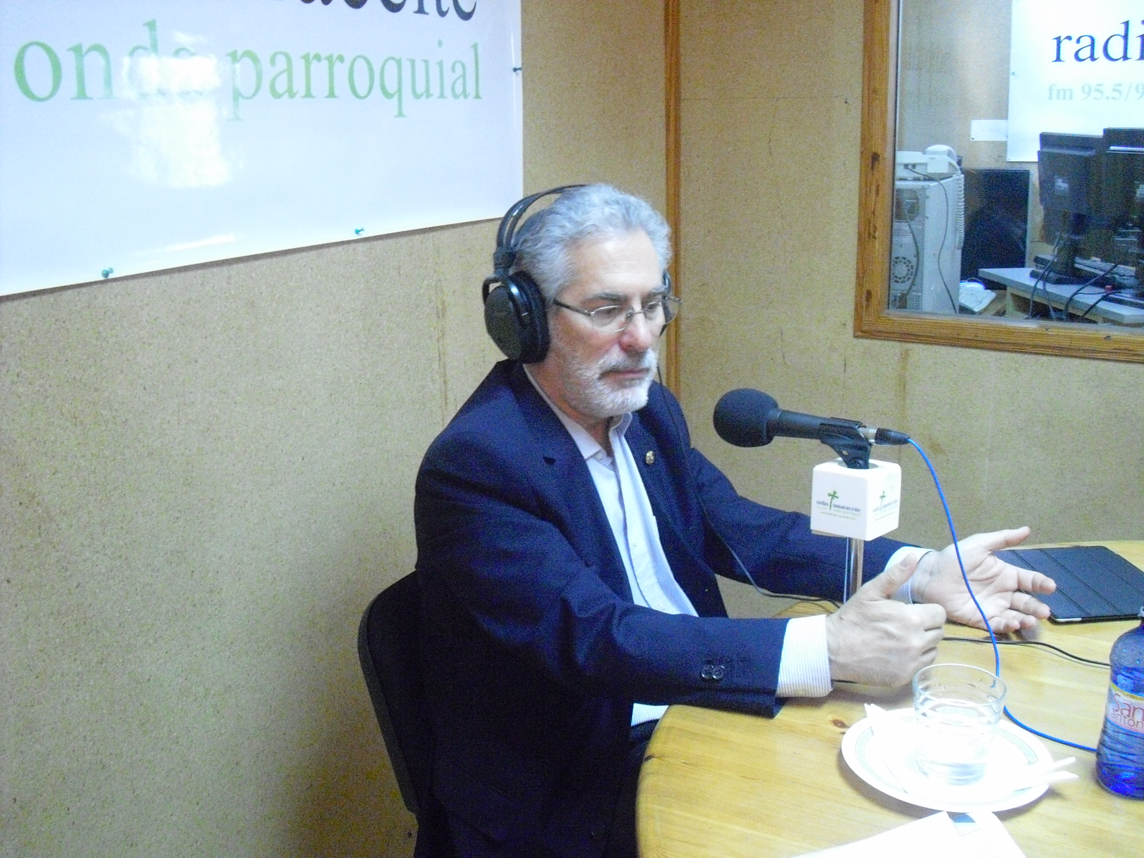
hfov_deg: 49.0
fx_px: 1256
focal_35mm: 38
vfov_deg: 37.7
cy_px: 429
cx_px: 572
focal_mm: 6.2
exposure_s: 1/60
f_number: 2.8
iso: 800
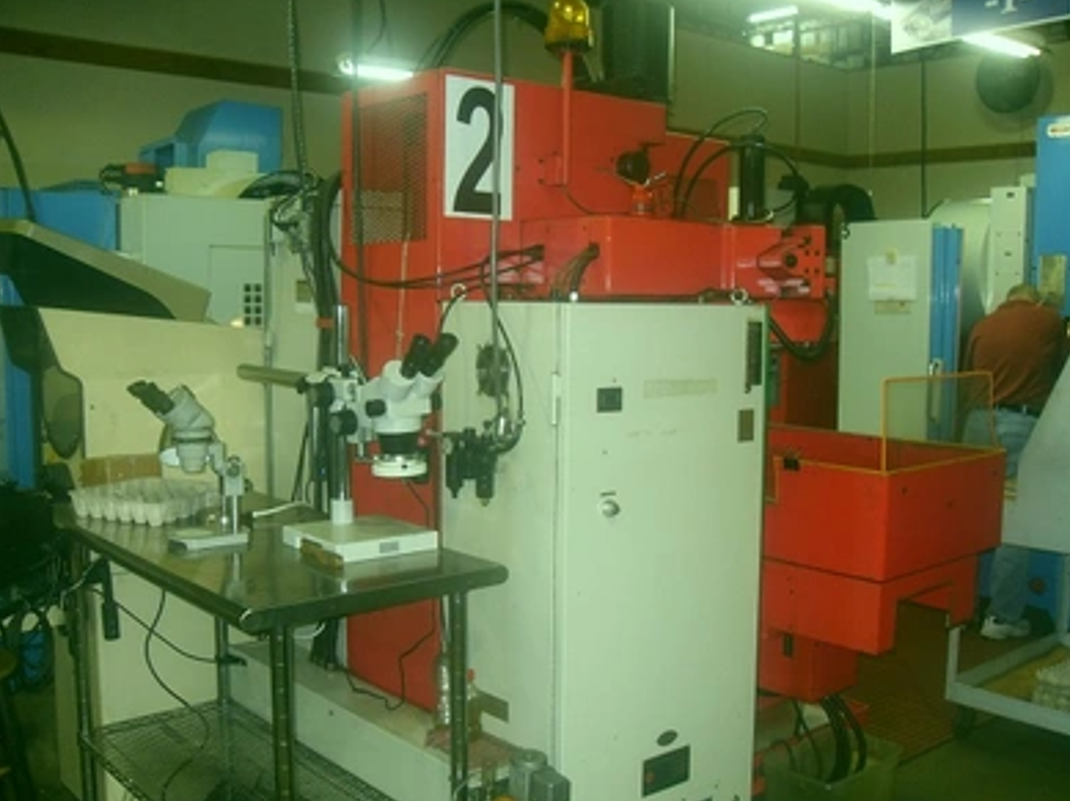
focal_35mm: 35
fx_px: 1081
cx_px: 545
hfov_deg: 52.7
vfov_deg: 40.6
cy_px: 394
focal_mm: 6.3
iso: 100
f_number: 2.8
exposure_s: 1/45
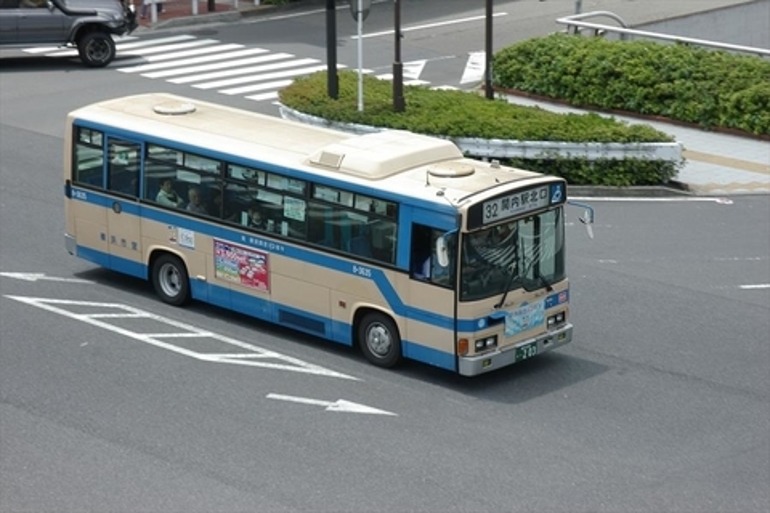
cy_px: 256
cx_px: 385
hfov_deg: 19.5
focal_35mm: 105
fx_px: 2246
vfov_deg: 13.0
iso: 200
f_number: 7.1
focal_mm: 70
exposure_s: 1/250
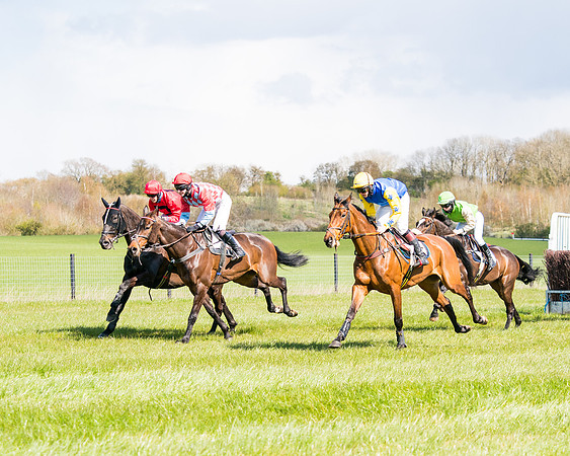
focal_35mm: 106
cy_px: 253
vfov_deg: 14.5
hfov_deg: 18.1
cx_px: 346
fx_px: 1789
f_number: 4
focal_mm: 70
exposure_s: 1/1600
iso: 400
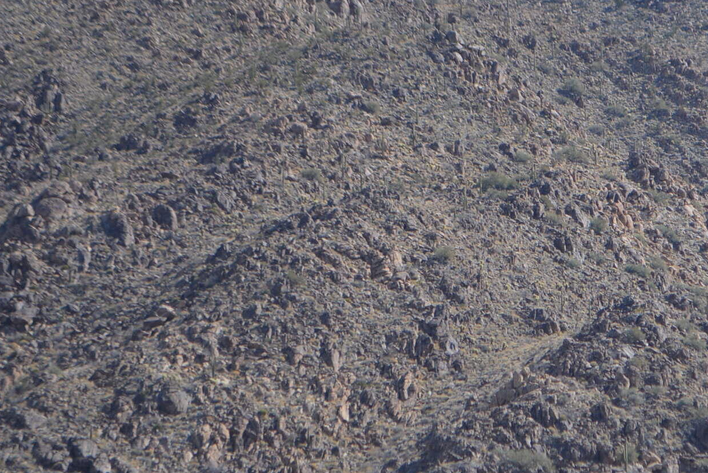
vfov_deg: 6.9
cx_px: 631
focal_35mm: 199
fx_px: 3920
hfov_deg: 10.3
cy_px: 232
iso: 400
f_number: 5.6
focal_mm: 55
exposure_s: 1/1250
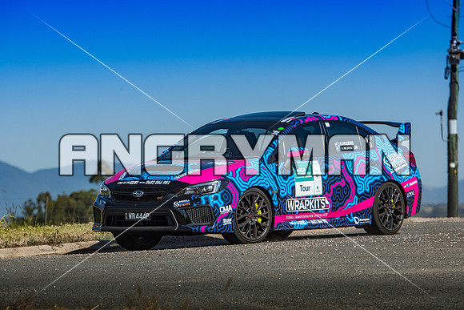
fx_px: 2997
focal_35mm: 232
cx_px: 232
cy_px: 155
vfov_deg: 5.9
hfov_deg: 8.9
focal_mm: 155
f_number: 4.5
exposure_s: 1/2500
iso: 100
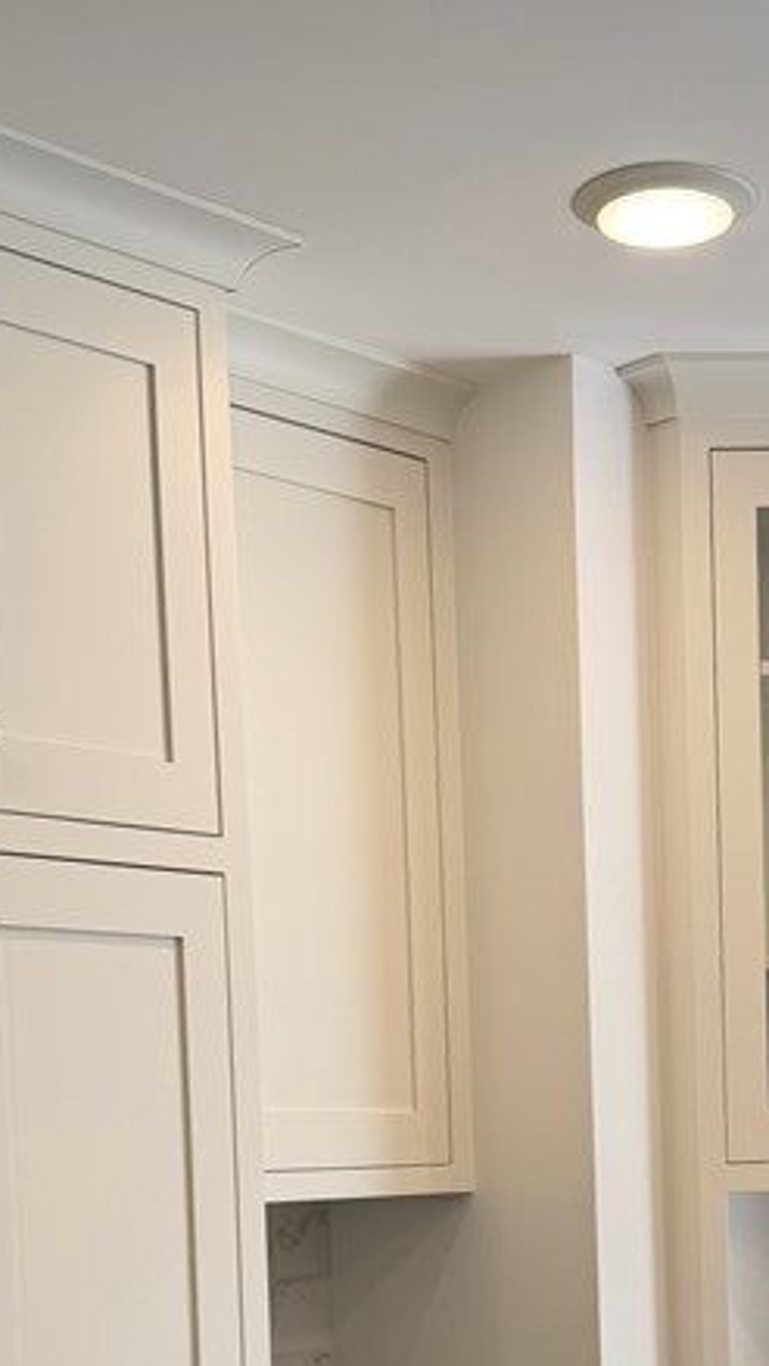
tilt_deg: -2.2
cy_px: 1229
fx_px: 2211
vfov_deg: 32.6
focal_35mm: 61
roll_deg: +1.4
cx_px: 654
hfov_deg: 19.5
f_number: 1.78
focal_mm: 6.76
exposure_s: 1/120
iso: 64
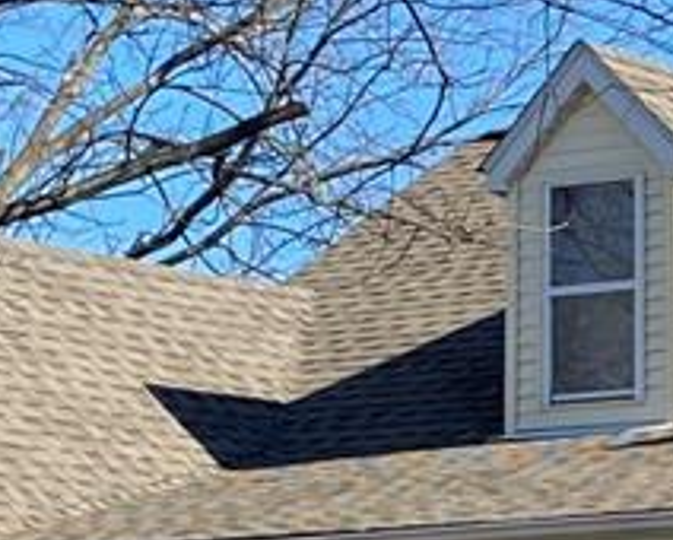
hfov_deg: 9.6
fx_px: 3808
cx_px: 1252
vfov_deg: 8.1
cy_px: 475
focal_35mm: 191
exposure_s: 1/1332
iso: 32
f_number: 1.8
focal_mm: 4.25
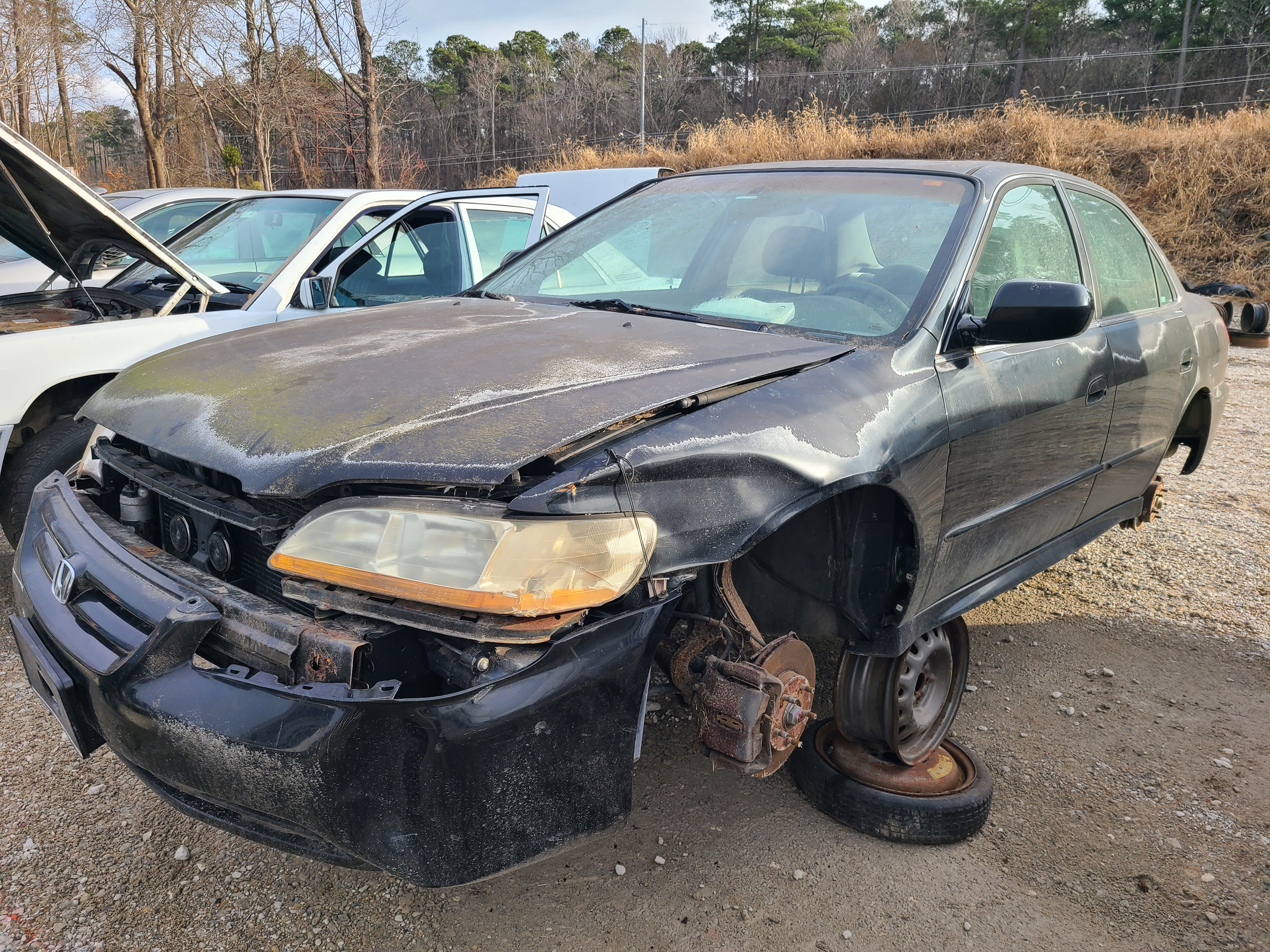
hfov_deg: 67.3
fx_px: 954
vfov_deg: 53.1
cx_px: 635
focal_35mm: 26
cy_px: 476
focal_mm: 5.4
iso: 40
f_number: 1.8
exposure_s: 1/694
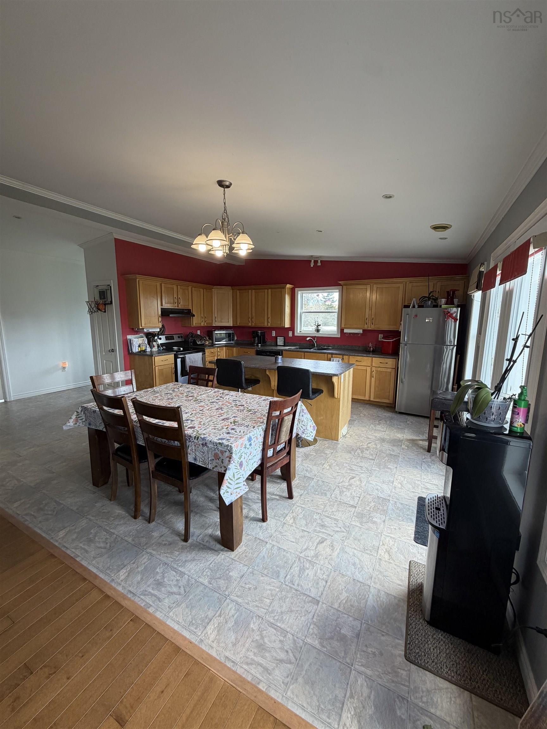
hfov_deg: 85.7
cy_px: 364
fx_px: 295
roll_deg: -1.2
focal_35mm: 14
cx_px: 274
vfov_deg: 102.1
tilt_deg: -8.7
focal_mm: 2.22
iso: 100
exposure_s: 1/120
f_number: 2.2
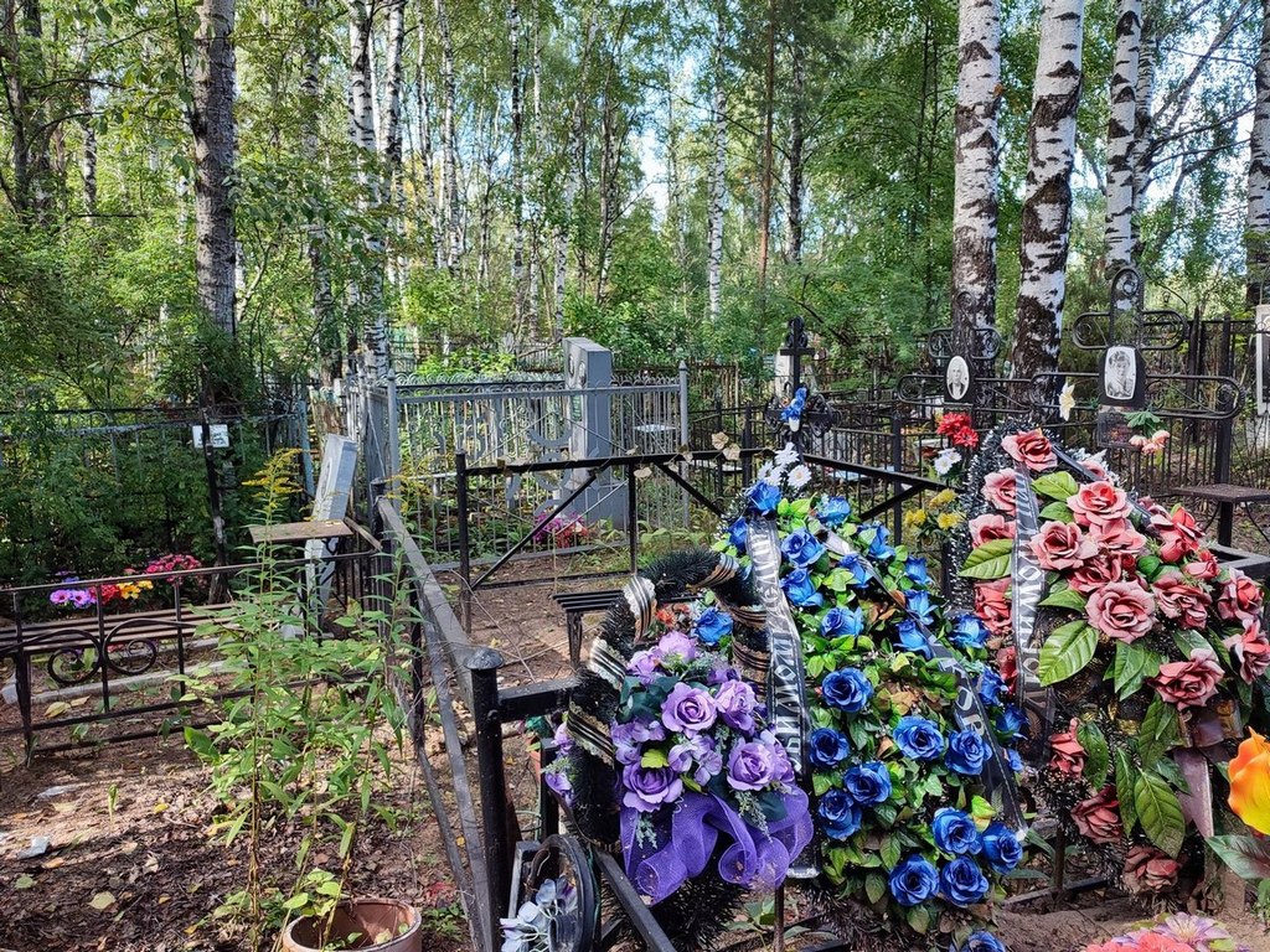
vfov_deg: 54.9
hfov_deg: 69.4
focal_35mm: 25
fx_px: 917
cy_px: 476
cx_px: 635
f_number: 1.9
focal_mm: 6.04
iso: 67
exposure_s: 1/100
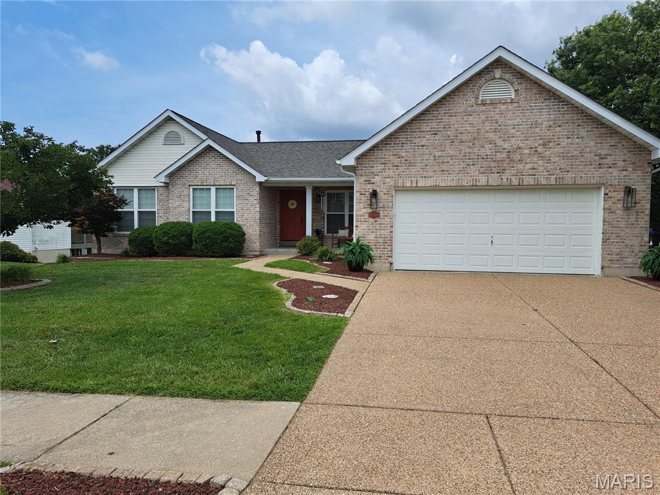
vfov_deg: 56.8
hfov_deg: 71.6
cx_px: 330
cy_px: 248
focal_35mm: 24
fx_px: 458
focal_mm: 5.23
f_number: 1.8
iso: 50
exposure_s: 1/1263
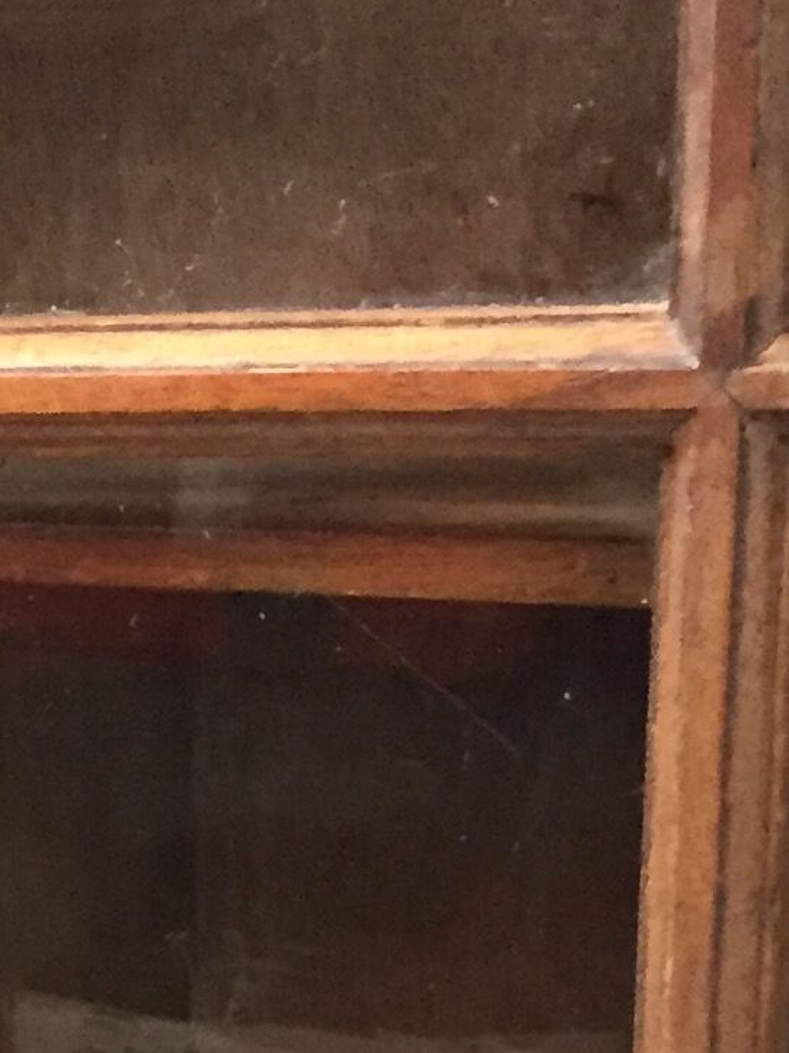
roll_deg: +1.9
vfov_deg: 14.3
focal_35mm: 131
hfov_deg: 11.1
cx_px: -199
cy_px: 1458
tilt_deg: -17.6
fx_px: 3982
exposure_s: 1/25
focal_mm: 4.15
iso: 250
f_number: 2.2
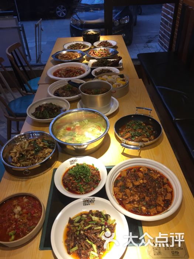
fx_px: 217
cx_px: 97
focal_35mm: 29
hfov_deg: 48.2
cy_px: 130
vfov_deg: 61.7
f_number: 2.2
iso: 32
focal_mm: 4.15
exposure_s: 1/33
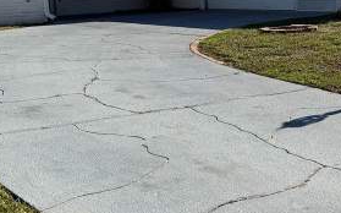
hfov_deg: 28.2
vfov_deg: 17.7
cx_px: 189
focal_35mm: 73
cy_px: 60
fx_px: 678
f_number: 1.78
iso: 80
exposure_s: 1/6173
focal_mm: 6.76
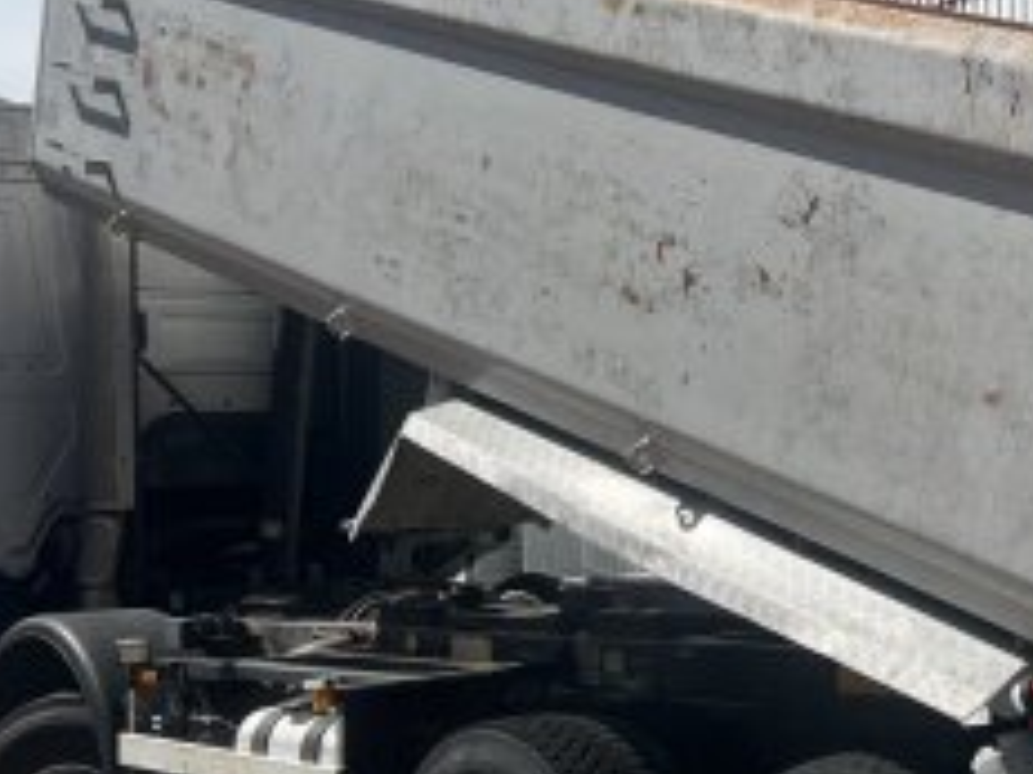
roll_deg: +1.0
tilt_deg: +3.5
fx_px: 2147
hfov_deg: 26.3
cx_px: 885
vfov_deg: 20.4
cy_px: 385
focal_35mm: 72
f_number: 1.5
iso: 50
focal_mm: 5.7
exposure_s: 1/6211
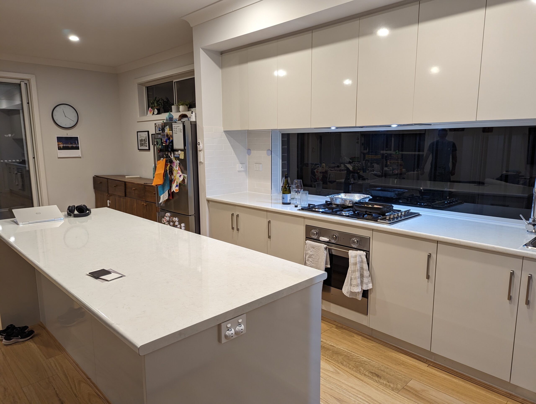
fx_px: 372
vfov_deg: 56.9
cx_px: 268
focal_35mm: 24
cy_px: 202
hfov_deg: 71.5
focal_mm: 6.81
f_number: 1.85
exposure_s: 1/25
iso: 104
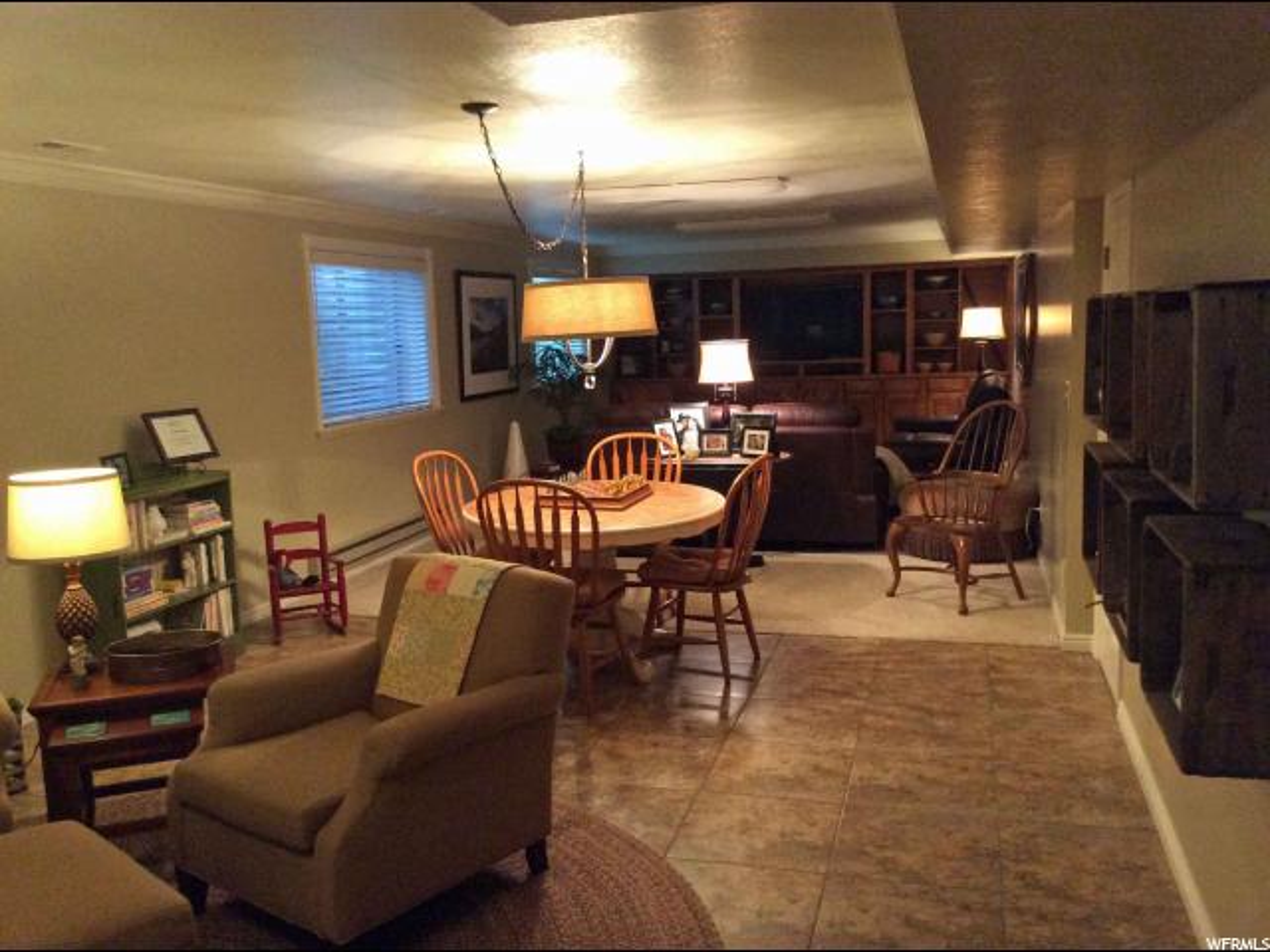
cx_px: 635
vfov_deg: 44.2
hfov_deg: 56.8
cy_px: 476
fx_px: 1174
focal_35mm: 32
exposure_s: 1/24
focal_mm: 3.3
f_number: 2.4
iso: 320
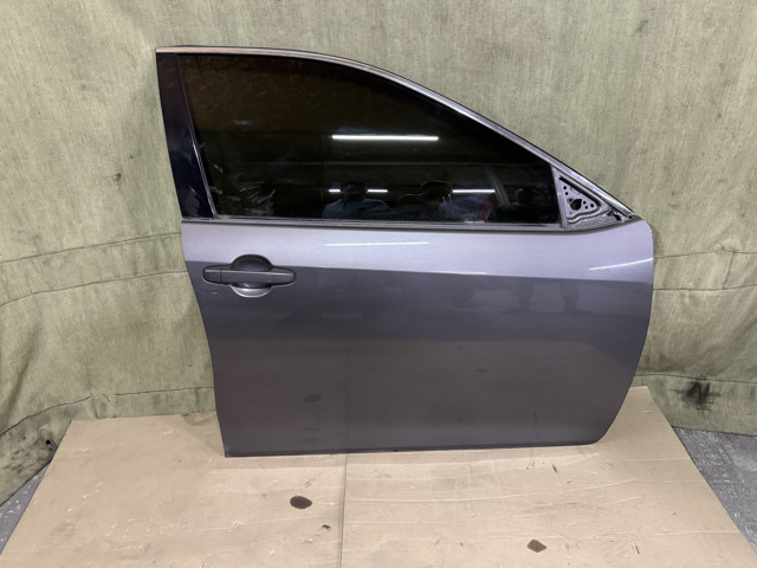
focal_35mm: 24
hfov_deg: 71.6
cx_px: 378
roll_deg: +0.9
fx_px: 525
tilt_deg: -29.4
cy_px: 284
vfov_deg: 56.8
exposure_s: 1/52
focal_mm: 6.76
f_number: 1.78
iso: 800
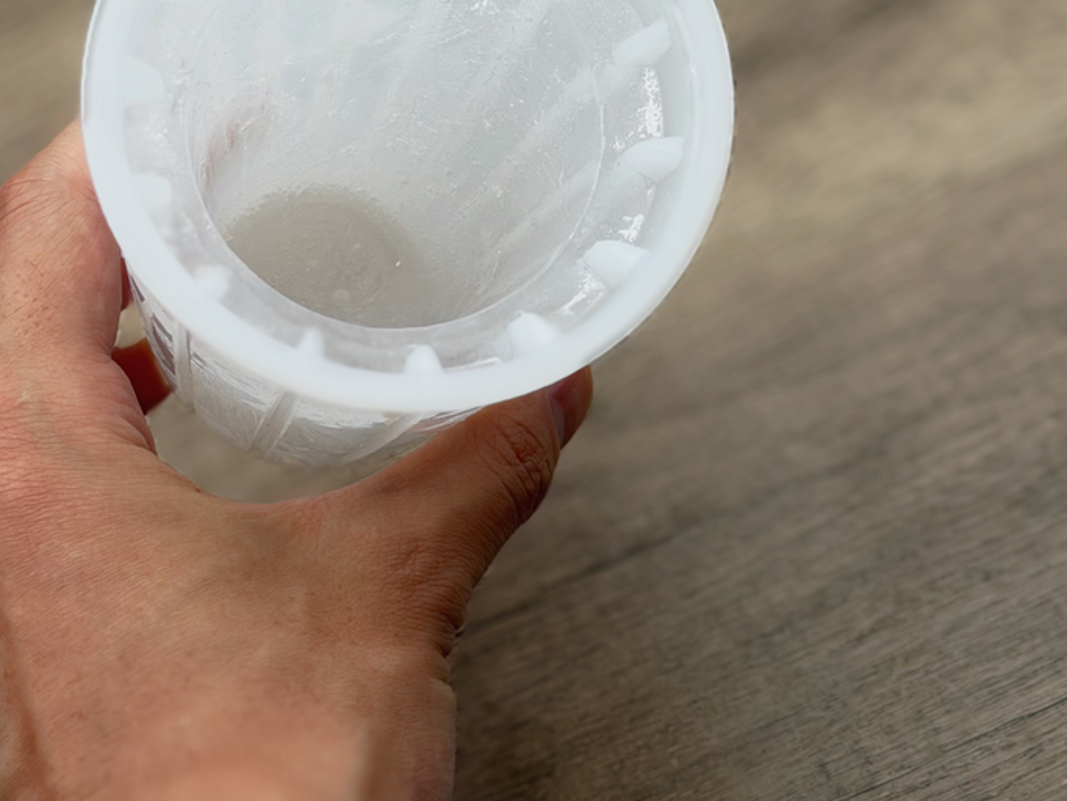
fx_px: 2343
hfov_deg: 25.6
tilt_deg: -52.8
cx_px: 391
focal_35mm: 76
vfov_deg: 19.2
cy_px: 171
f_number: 1.78
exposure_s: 1/460
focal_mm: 6.76
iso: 64
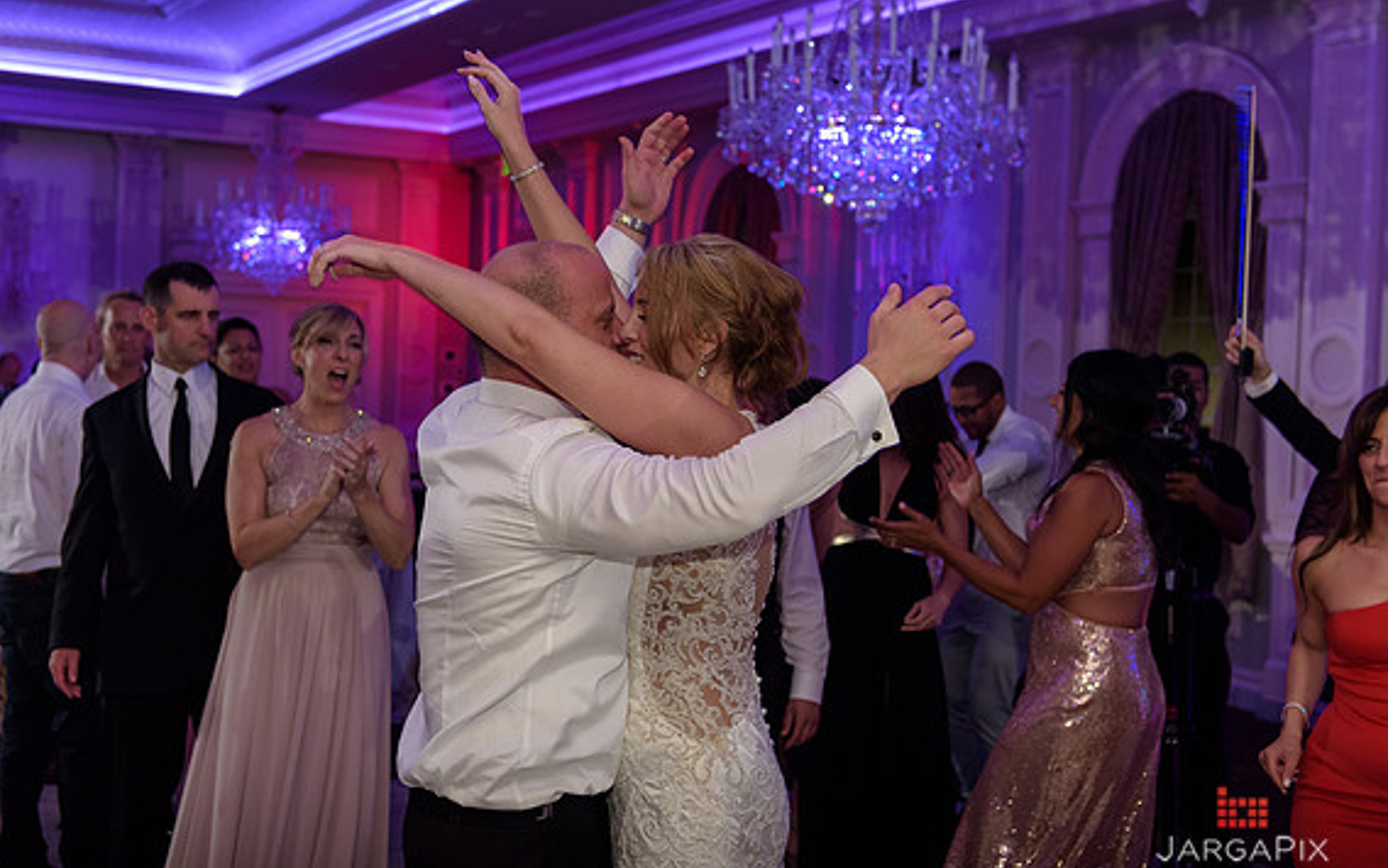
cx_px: 682
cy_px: 441
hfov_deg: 40.3
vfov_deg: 25.8
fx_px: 1891
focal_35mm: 50
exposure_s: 1/125
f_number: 3.2
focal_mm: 48
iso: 1600
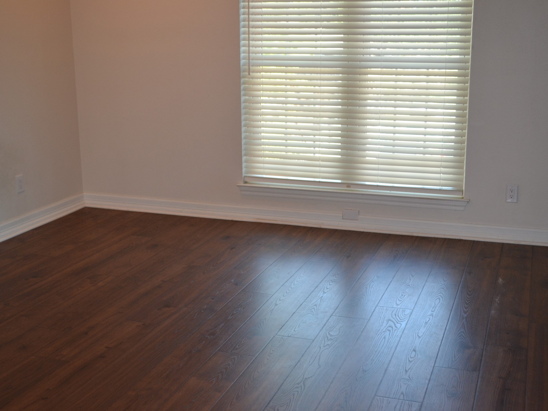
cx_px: 295
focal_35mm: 43
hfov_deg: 43.8
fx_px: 681
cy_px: 206
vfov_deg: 33.6
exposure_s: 1/60
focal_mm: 26
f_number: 4.2
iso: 500
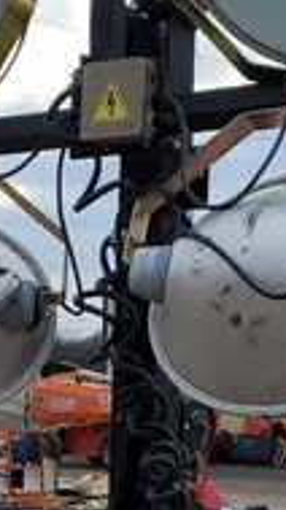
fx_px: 1486
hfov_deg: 11.0
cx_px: 73
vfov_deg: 17.5
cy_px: 770
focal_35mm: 110
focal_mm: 5.4
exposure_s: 1/620
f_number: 1.8
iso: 40
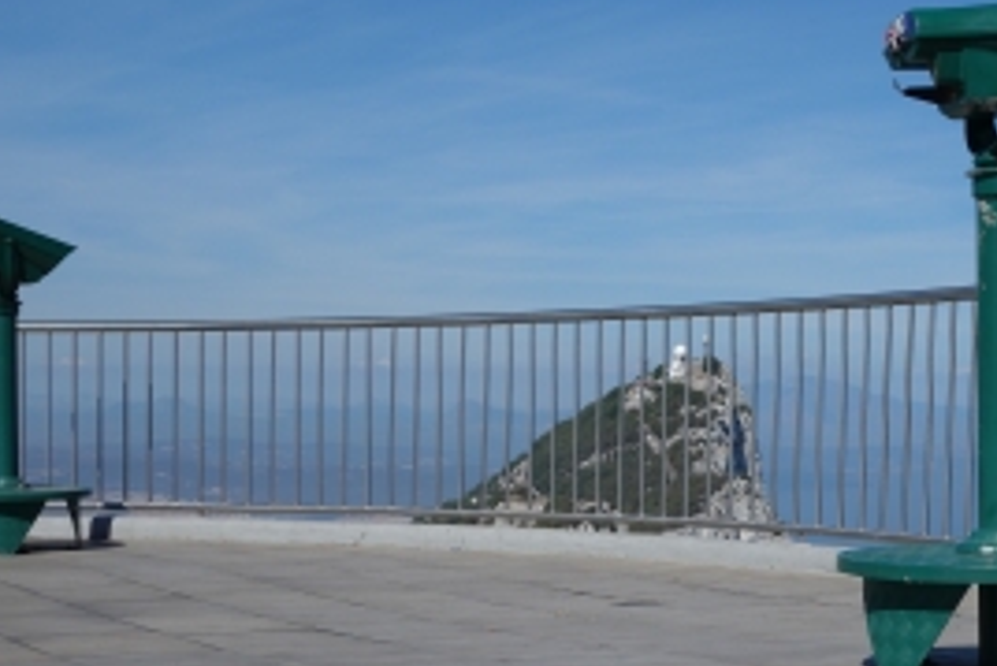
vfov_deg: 17.9
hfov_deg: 26.3
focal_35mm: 76
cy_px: 484
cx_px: 729
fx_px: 2106
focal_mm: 14.75
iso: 125
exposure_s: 1/800
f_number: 6.3
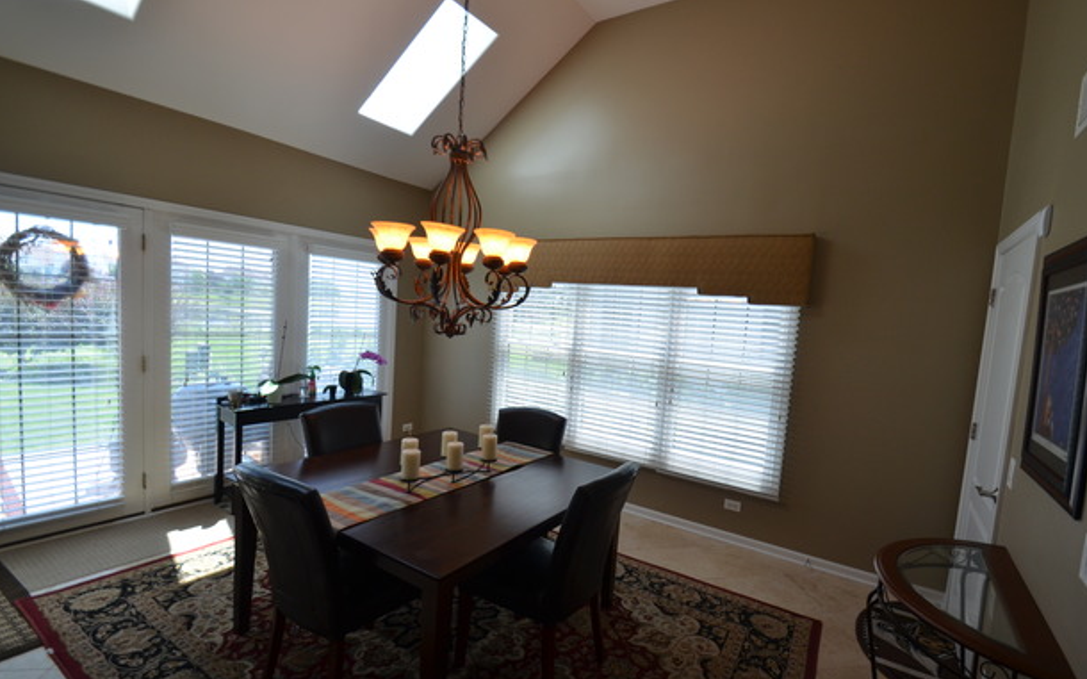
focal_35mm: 16
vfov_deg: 71.2
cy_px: 348
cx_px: 554
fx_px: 474
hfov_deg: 97.8
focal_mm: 10
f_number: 5.6
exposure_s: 1/125
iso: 400
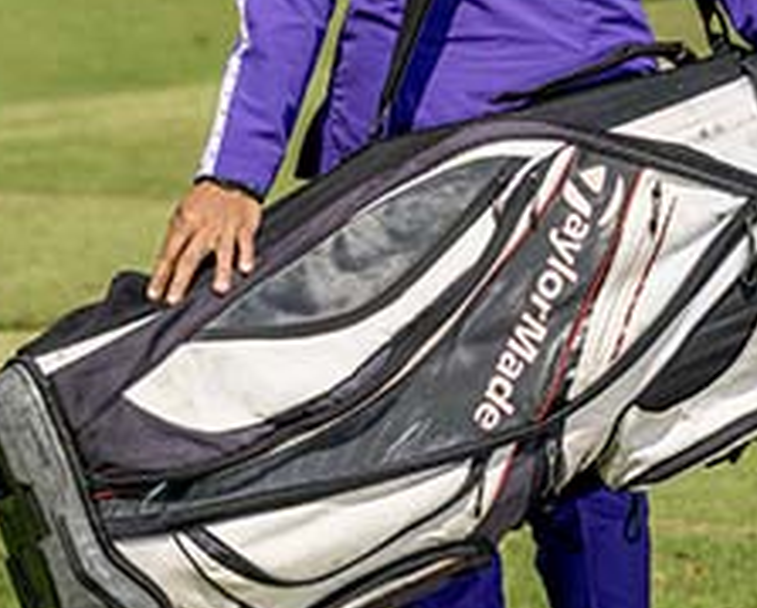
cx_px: -51
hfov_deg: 3.2
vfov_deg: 2.6
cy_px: 10
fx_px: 13572
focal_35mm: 605
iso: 64
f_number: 10
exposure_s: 1/200
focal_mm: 150
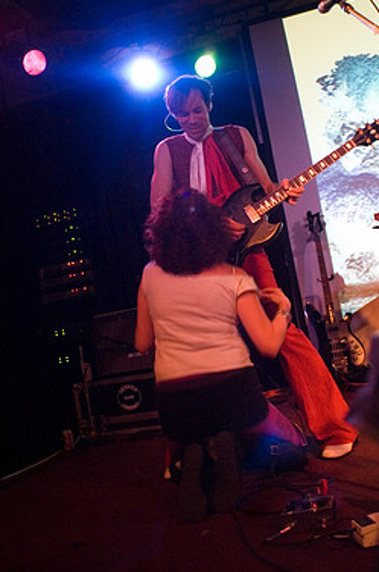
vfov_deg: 53.0
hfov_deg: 36.8
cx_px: 202
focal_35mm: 36
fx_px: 570
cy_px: 249
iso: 1600
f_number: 2.8
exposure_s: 1/25
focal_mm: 20
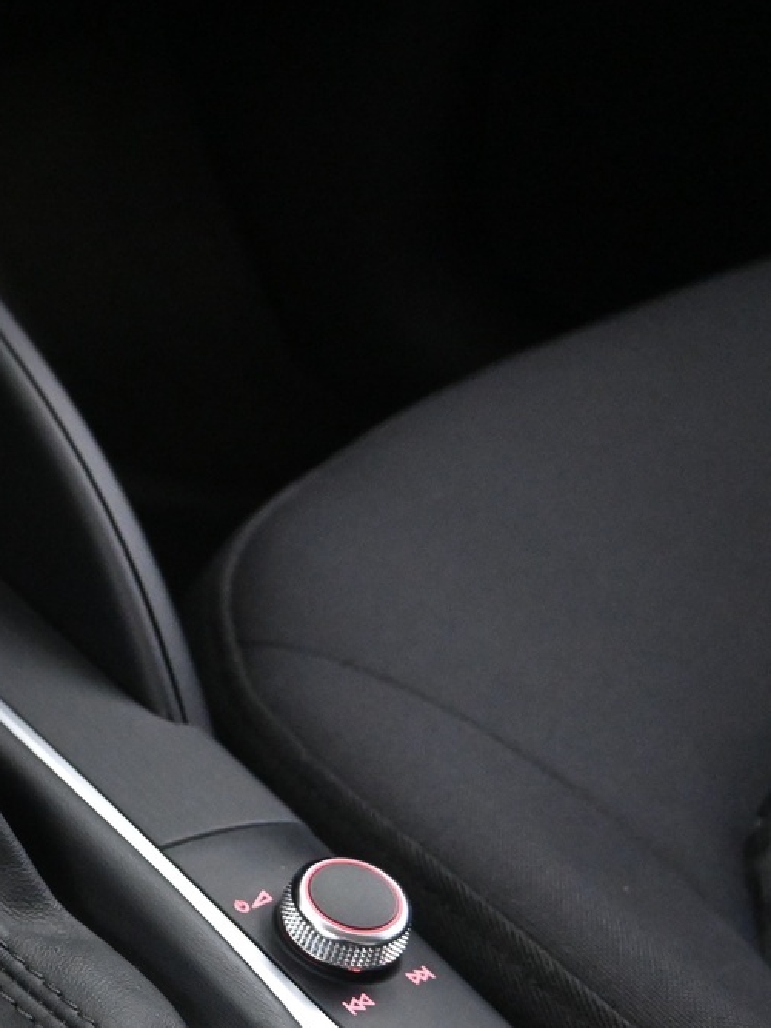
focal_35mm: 56
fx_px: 1663
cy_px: 743
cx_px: -222
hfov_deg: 23.2
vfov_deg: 33.8
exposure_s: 1/25
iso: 5000
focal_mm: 16
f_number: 3.5
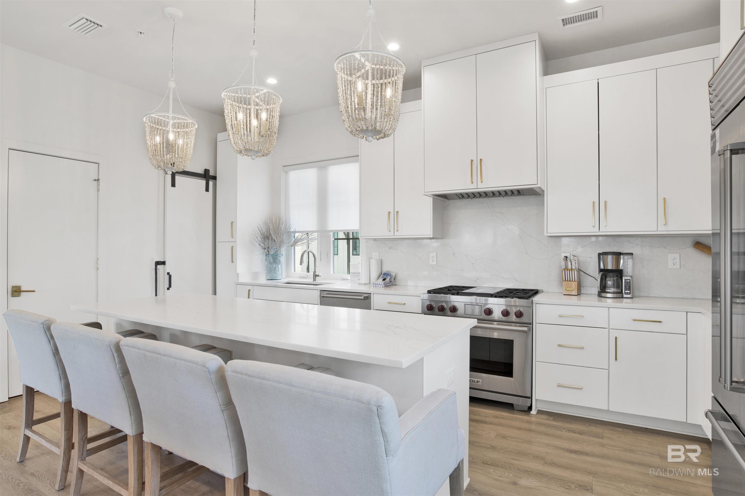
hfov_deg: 90.0
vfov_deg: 67.4
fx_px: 372
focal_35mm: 18
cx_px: 372
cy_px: 248
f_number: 11
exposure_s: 1/2.5
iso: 200
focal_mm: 18
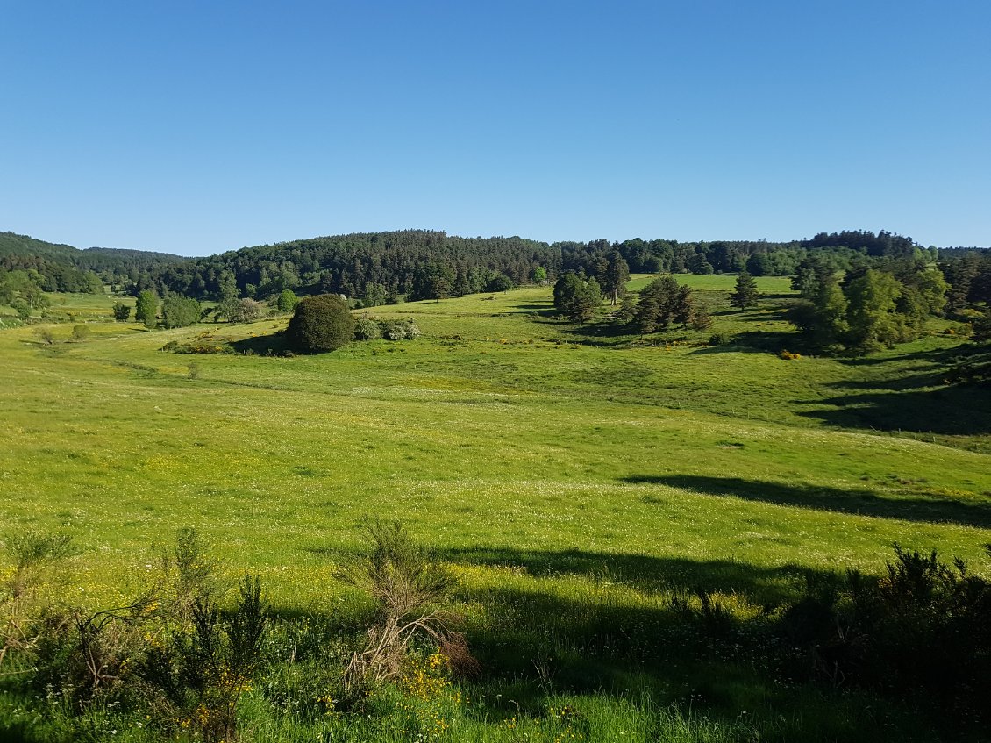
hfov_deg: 67.3
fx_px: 744
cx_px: 496
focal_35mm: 26
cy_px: 372
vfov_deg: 53.0
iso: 50
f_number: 1.7
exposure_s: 1/1502
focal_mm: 4.2
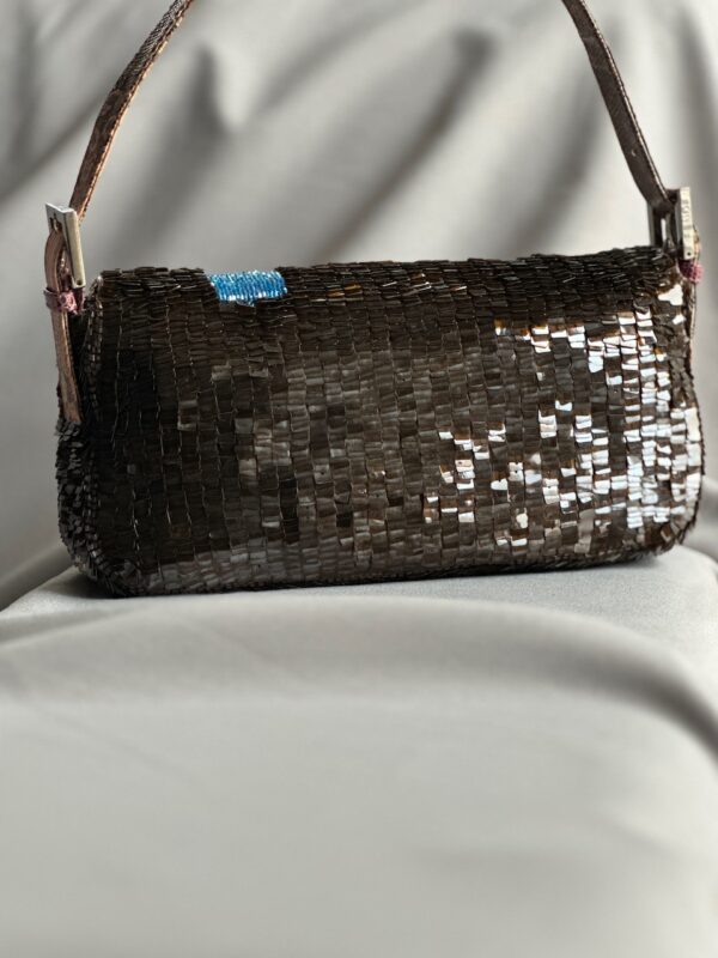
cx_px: 359
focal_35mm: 77
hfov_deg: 19.1
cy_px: 479
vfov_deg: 25.3
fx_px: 2129
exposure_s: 1/40
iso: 250
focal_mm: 9
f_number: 2.8
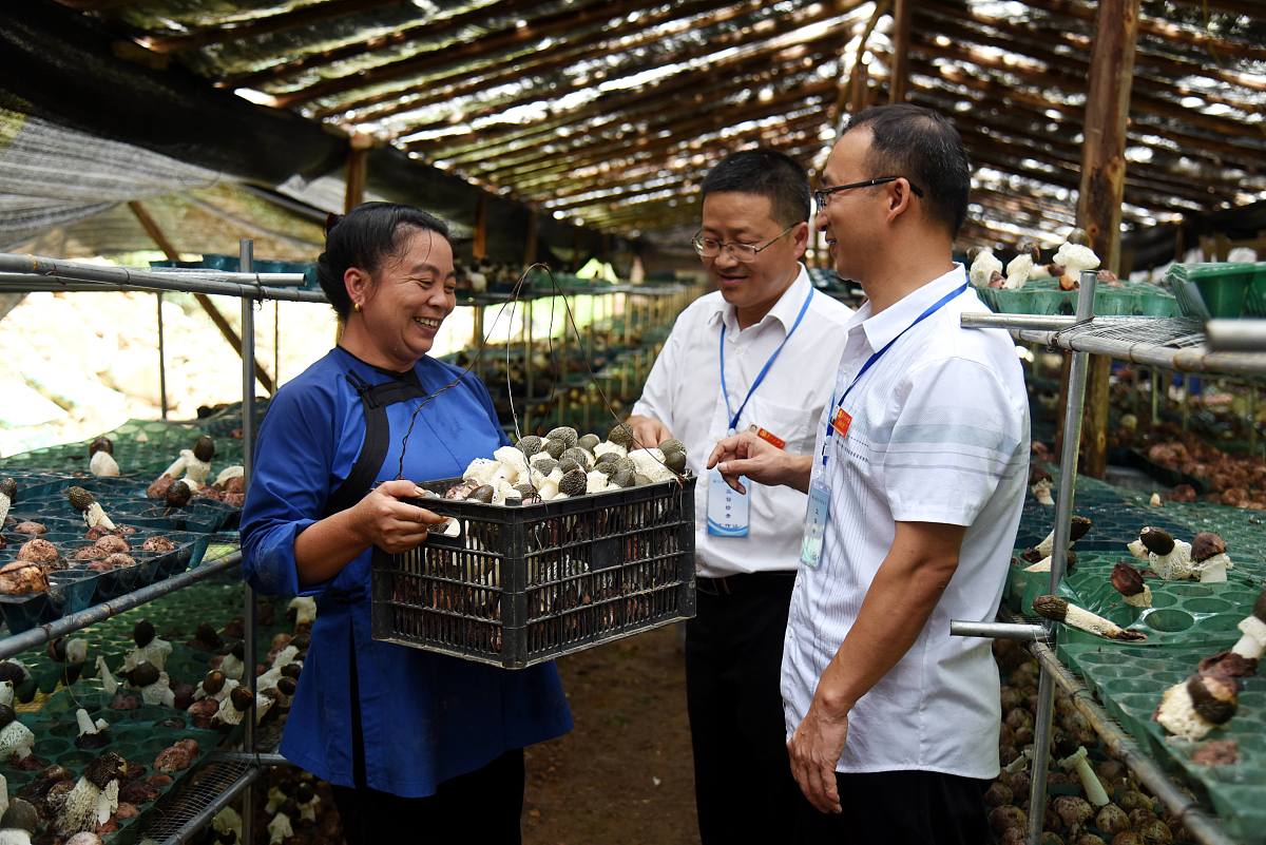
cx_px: 633
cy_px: 422
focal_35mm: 40
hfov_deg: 48.4
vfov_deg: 33.4
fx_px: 1407
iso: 800
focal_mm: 40
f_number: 4
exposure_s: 1/125
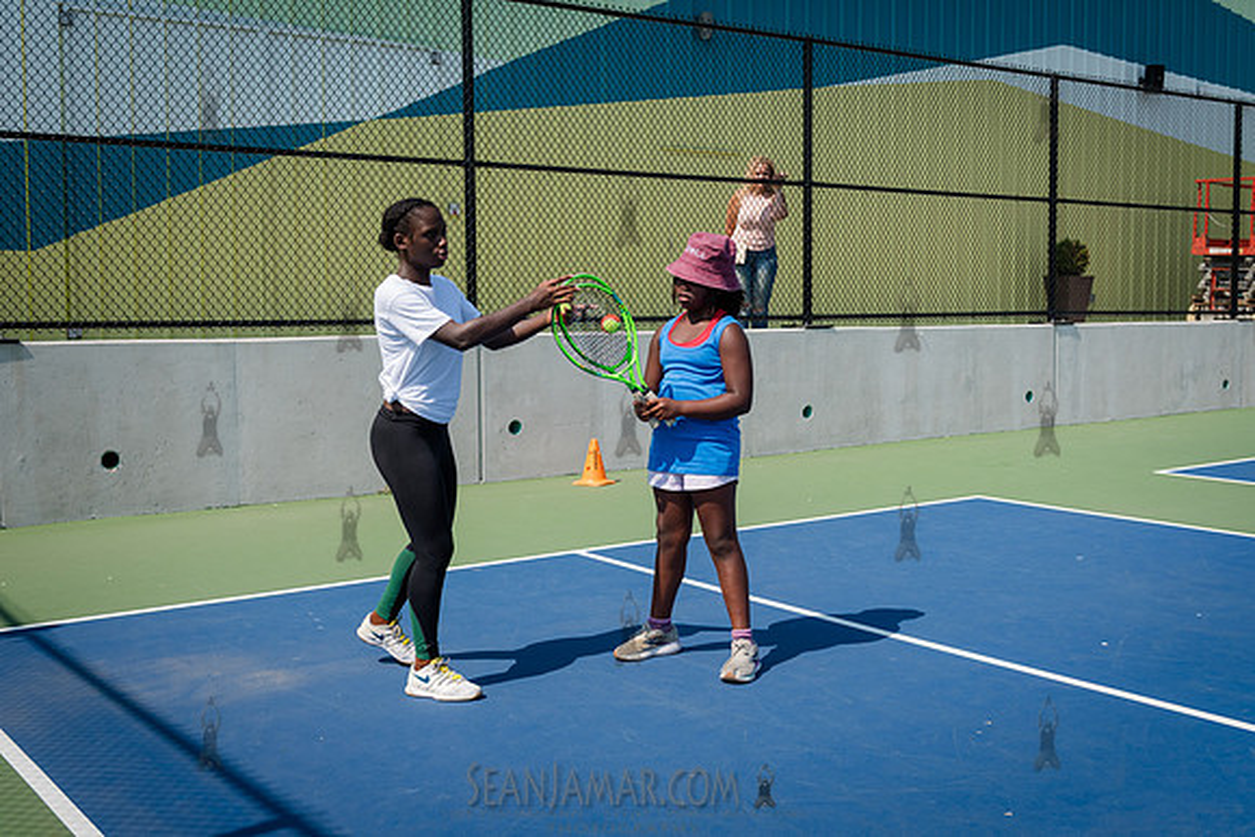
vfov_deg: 32.5
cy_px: 399
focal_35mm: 41
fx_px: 1437
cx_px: 683
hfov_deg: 47.1
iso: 320
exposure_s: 1/2000
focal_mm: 35
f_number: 4.5
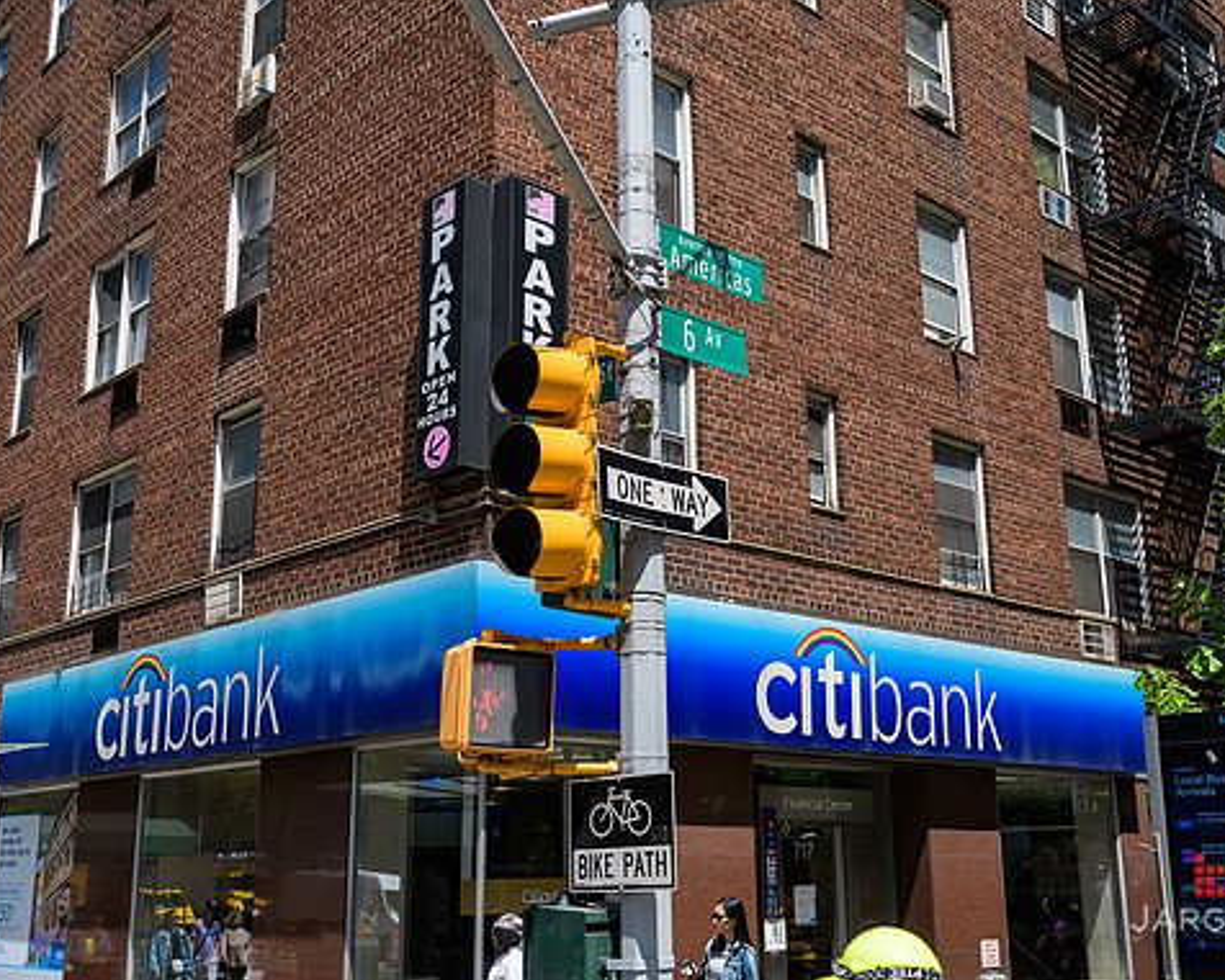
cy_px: 490
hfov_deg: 45.8
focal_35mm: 40
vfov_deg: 37.3
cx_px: 631
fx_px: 1451
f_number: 4
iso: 200
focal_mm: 35
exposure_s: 1/2000
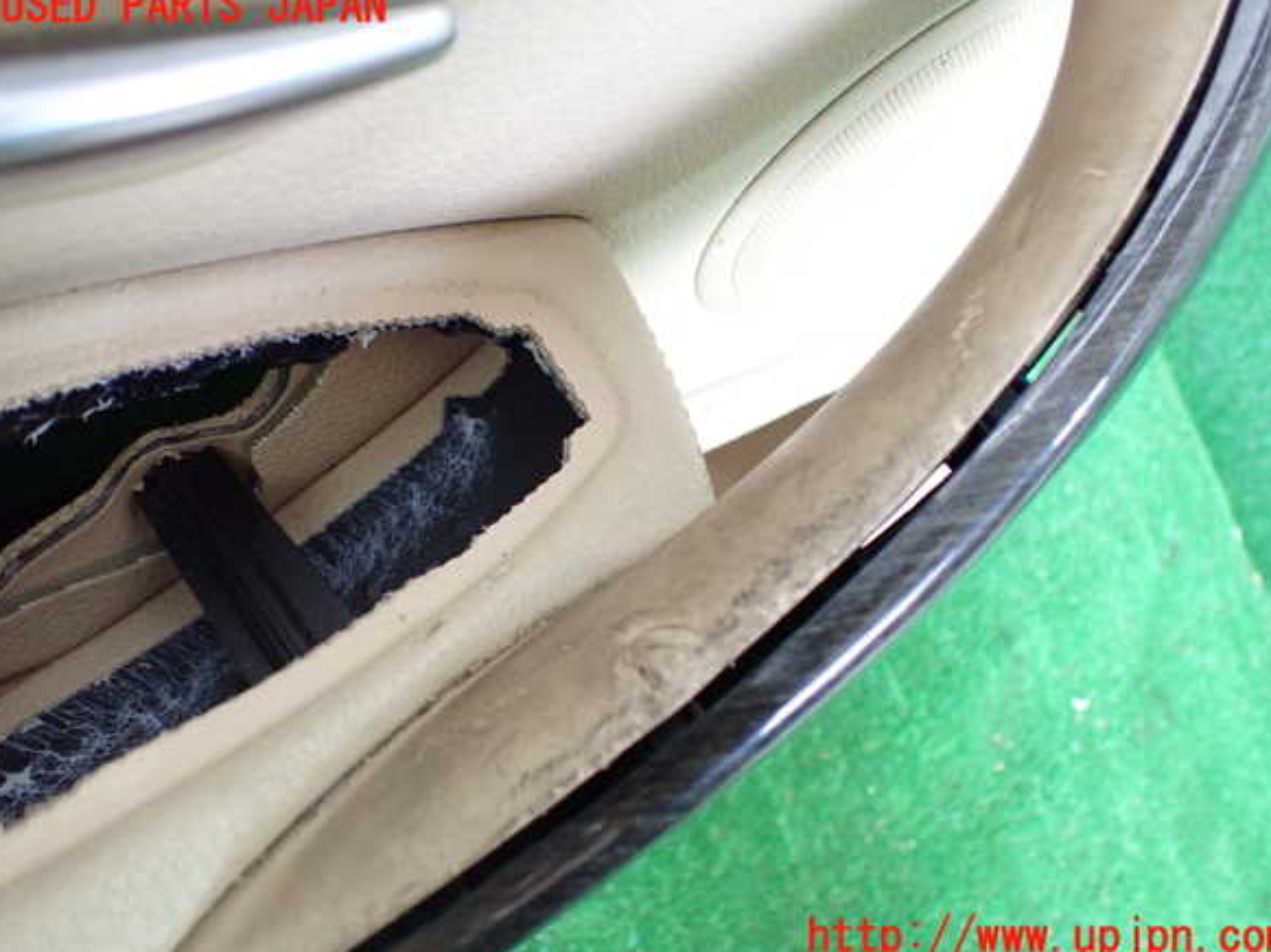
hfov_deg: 58.4
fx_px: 1138
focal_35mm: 31
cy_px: 473
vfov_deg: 45.4
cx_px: 645
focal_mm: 5.4
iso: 800
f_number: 2.3
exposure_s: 1/50
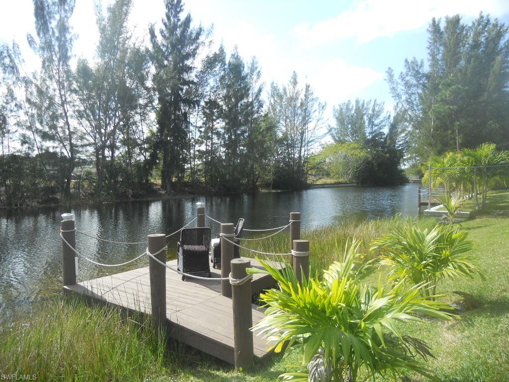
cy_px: 191
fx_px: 397
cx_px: 254
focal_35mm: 27
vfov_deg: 51.4
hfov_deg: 65.3
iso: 80
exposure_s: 1/500
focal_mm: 4.9
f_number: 3.2
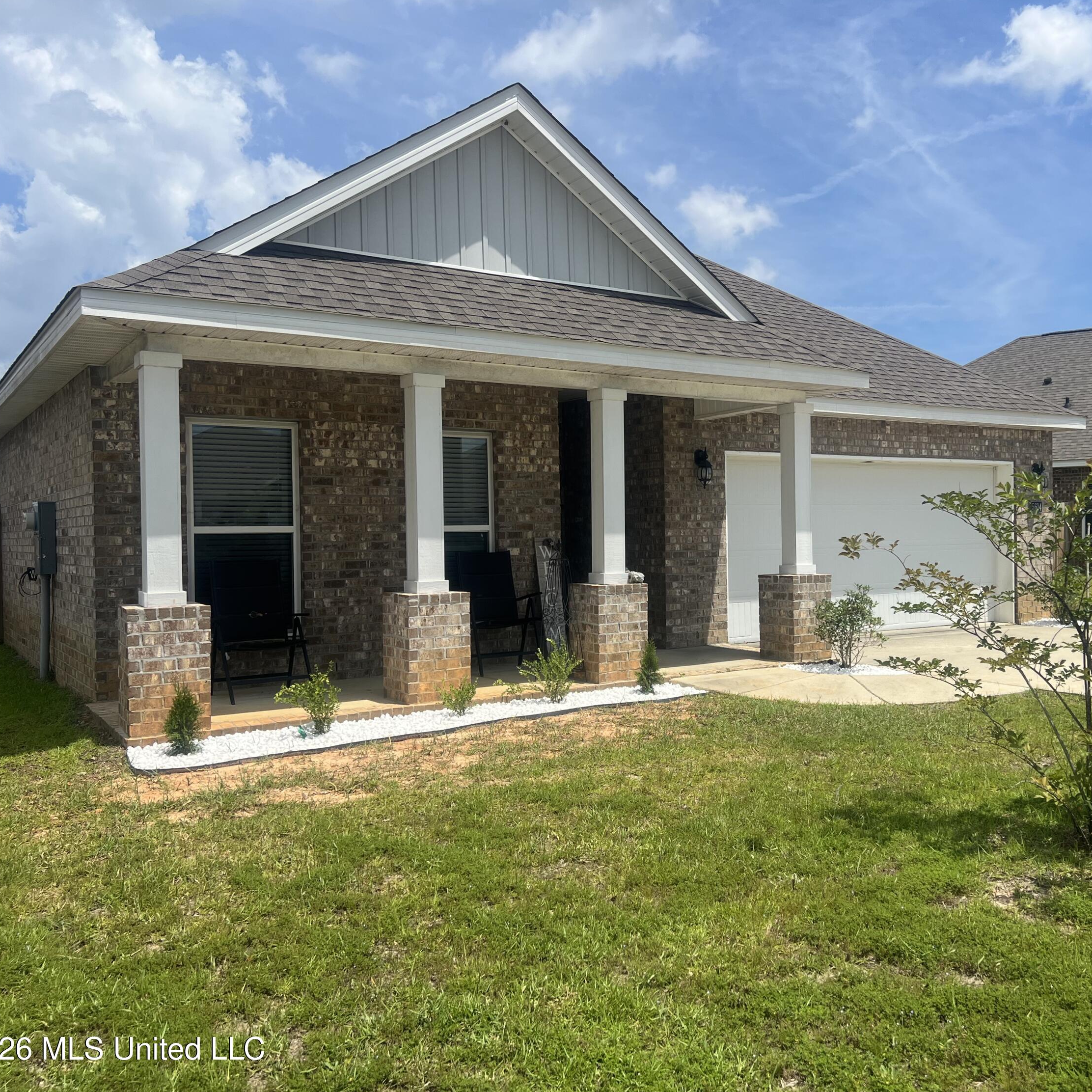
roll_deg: +1.4
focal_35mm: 31
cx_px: 675
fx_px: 1106
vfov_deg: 52.5
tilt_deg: +0.0
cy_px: 547
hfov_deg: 52.0
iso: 50
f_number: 1.5
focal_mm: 5.7
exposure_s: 1/4831
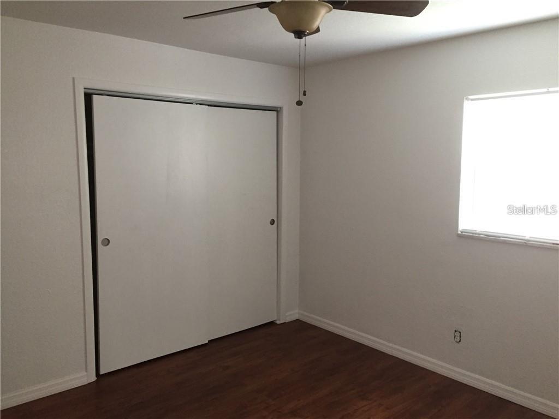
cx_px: 280
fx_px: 468
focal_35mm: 29
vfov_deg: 48.2
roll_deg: -0.7
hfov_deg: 61.7
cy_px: 210
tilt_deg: -8.6
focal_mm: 4.15
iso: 250
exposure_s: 1/24
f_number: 2.2
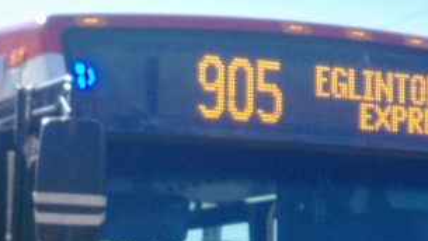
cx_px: 226
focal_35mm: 128
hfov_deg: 16.7
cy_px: 381
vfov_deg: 9.2
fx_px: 1454
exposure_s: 1/640
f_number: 3.1
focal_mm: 6.3
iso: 160
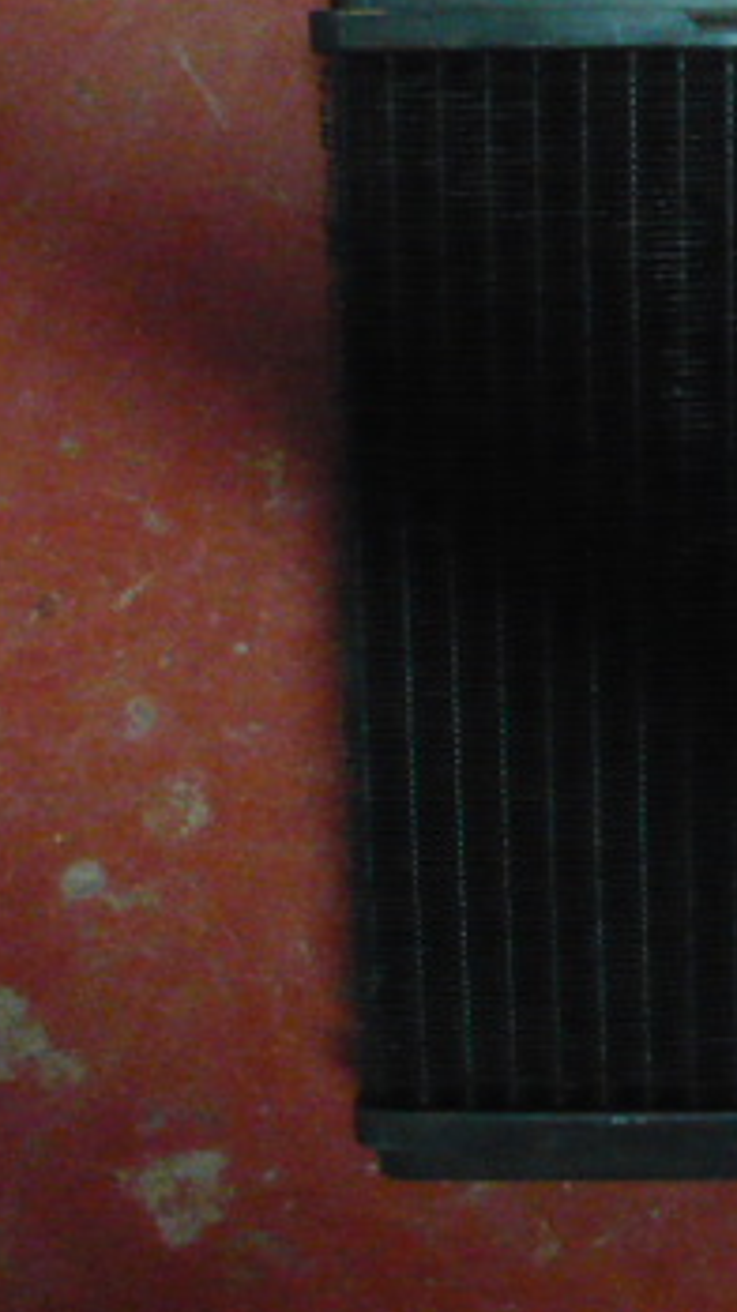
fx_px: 2435
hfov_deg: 16.7
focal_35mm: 70
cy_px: 556
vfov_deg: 30.1
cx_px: 797
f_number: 2.8
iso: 800
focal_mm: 5.8
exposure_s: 1/20
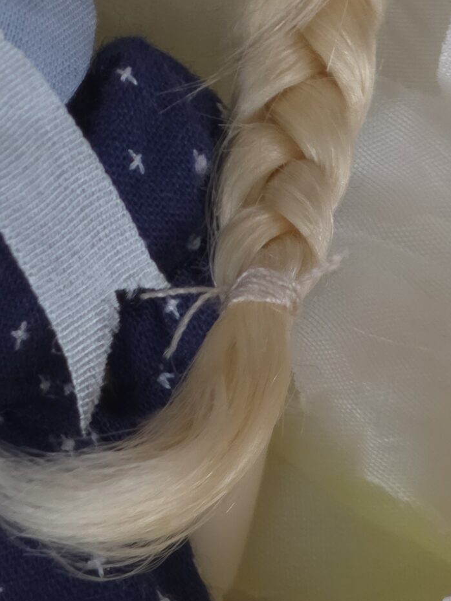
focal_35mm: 190
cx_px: -125
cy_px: -104
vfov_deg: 10.3
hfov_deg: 7.7
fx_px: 3302
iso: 50
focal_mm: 7.9
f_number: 2.4
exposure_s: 1/180
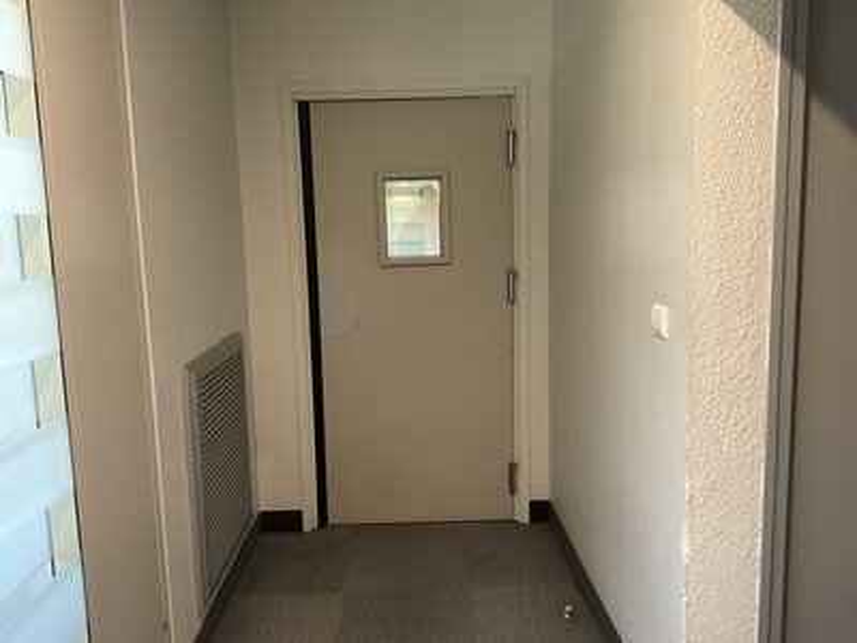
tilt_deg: -8.0
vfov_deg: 48.2
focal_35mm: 29
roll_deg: +3.3
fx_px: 718
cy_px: 322
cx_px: 428
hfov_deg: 61.7
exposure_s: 1/50
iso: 160
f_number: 1.8
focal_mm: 3
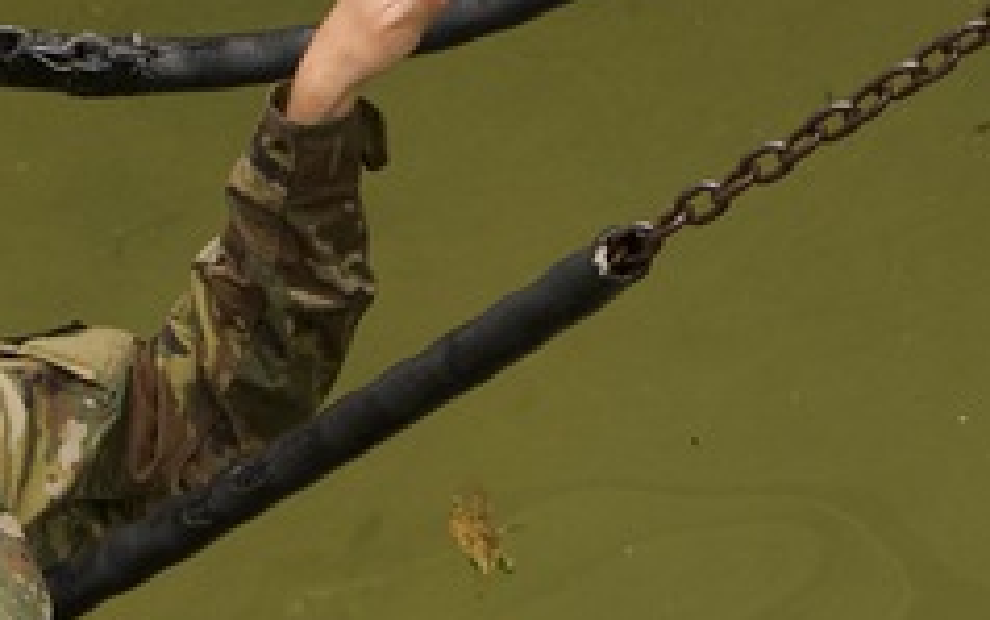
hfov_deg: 6.8
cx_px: 17
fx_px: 8287
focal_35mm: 307
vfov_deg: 4.3
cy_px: 976
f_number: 6.3
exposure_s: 1/1600
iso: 800
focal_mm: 70
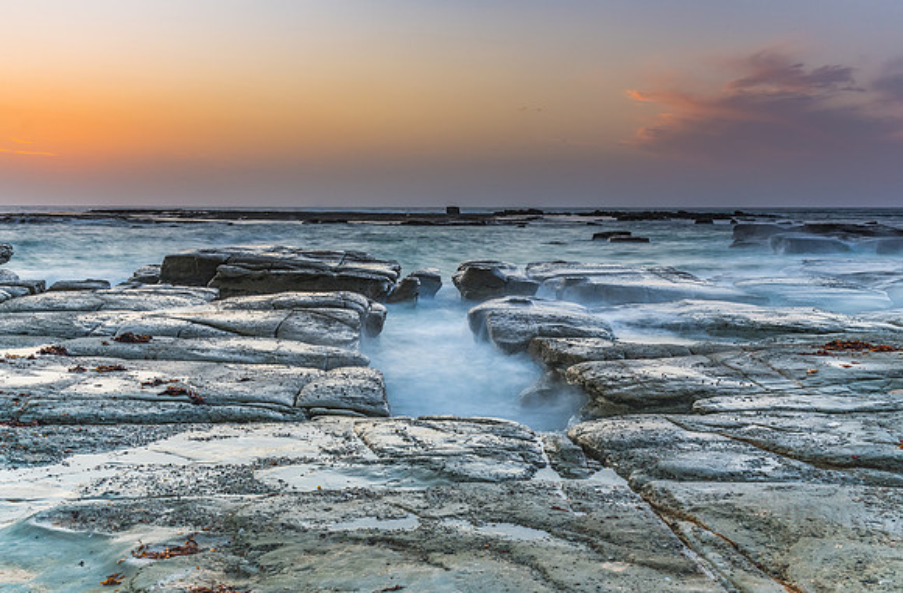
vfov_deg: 36.3
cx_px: 452
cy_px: 293
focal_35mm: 36
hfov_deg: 53.1
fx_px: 904
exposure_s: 2
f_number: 8
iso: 200
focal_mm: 24
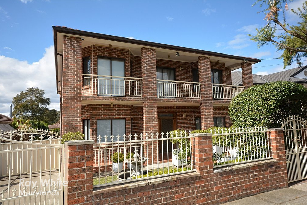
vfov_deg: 77.5
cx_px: 154
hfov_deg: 100.3
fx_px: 128
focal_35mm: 15
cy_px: 102
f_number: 4
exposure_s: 1/60
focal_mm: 10
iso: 220
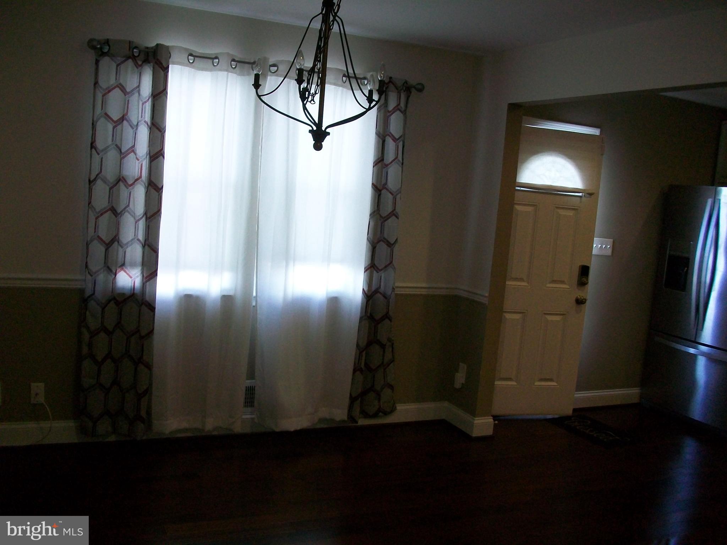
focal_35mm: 32
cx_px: 364
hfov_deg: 56.8
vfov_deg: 44.2
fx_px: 672
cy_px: 272
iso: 153
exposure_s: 1/60
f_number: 2.8
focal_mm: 5.7
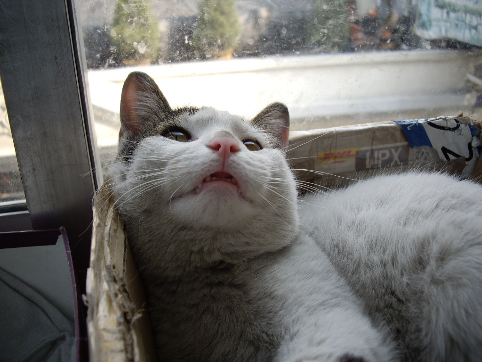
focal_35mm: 38
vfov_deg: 37.7
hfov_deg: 49.0
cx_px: 241
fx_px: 529
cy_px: 181
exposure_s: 1/160
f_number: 2.8
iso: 100
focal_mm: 7.9
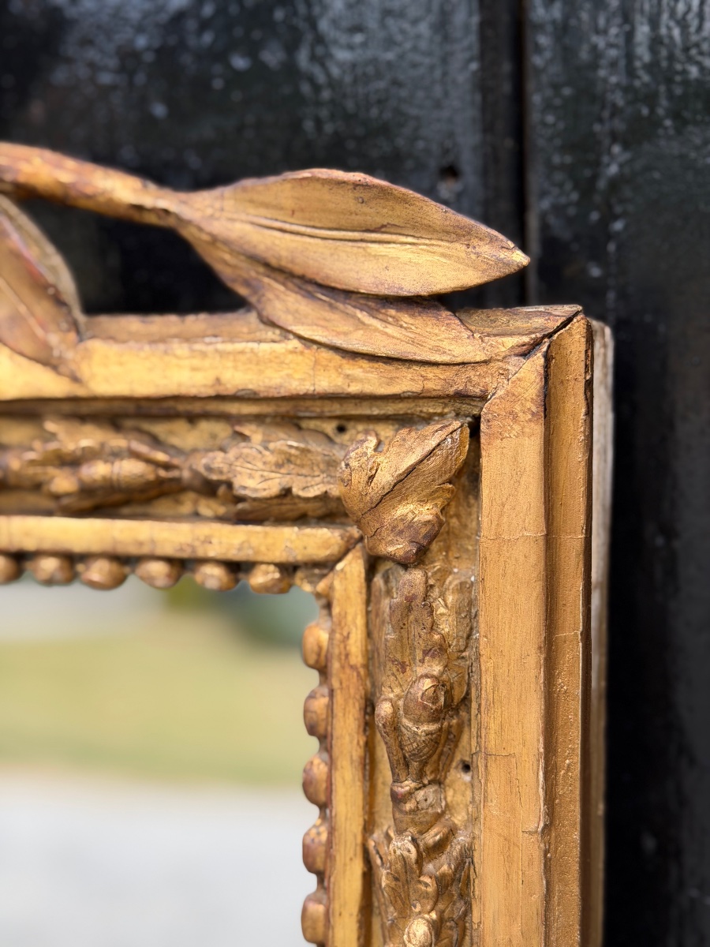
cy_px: 474
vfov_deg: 39.7
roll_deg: +2.1
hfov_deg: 30.3
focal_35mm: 48
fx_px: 1313
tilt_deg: -9.7
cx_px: 355
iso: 64
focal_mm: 6.76
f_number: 1.78
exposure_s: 1/475
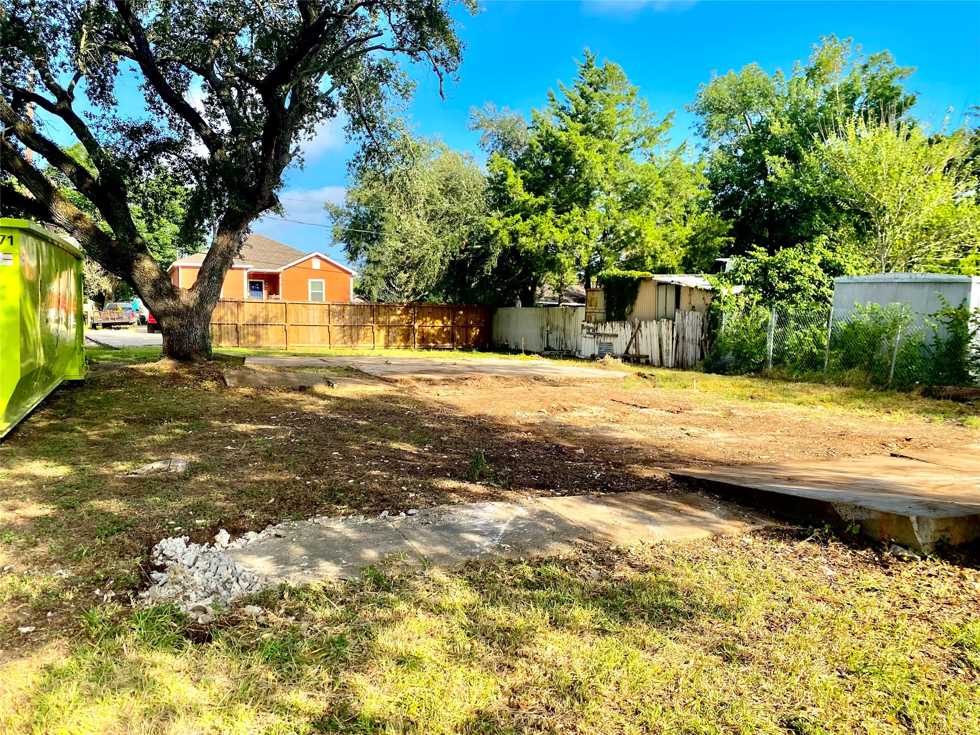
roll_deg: +0.4
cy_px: 368
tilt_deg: -5.6
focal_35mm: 26
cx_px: 490
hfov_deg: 67.3
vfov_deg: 53.1
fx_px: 736
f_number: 1.8
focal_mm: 4.25
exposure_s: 1/1063
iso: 32
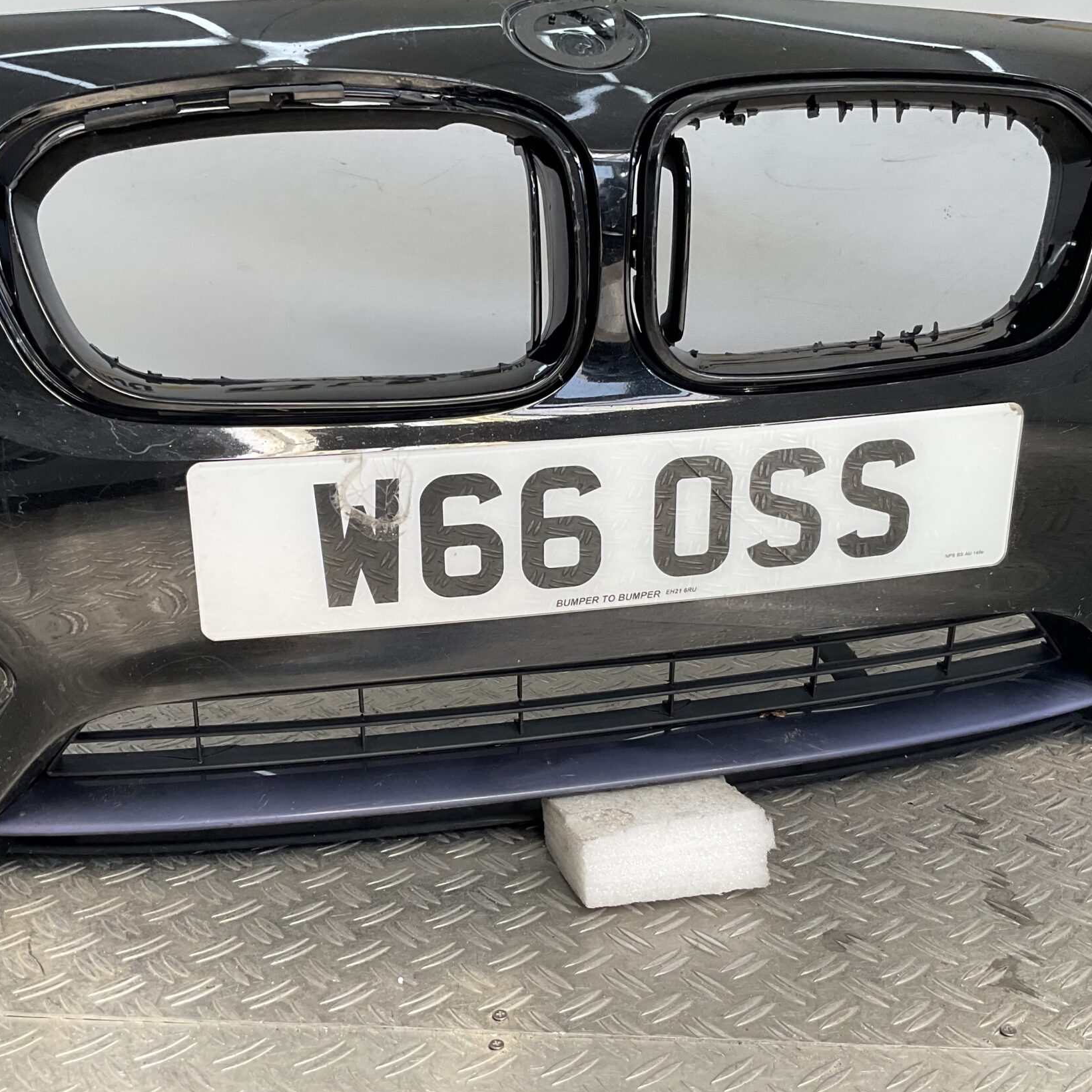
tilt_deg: -16.6
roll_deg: +1.2
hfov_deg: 41.8
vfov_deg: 41.8
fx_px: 1428
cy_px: 514
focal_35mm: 40
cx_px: 519
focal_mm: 3
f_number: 1.8
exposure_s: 1/300
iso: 16
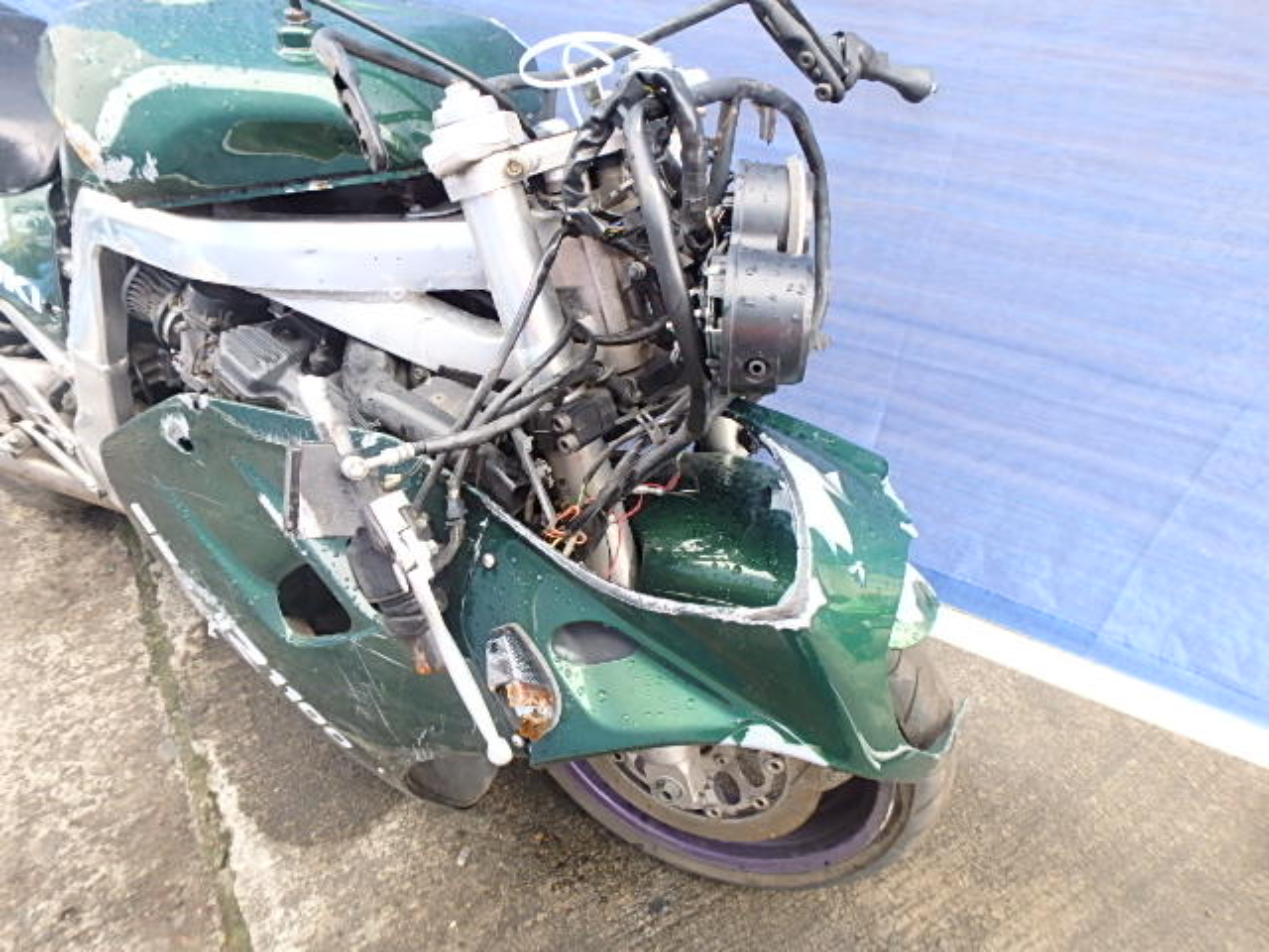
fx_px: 770
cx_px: 634
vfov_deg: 63.4
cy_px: 476
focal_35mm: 21
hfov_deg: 79.0
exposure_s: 1/30
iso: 250
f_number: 3.5
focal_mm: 3.7
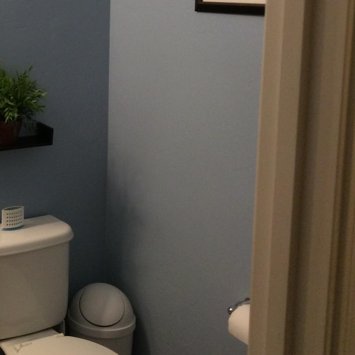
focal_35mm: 62
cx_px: -44
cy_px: 96
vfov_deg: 27.4
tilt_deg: -9.9
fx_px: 719
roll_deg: +1.1
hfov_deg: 25.5
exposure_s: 1/30
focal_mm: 4.15
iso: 160
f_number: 2.2
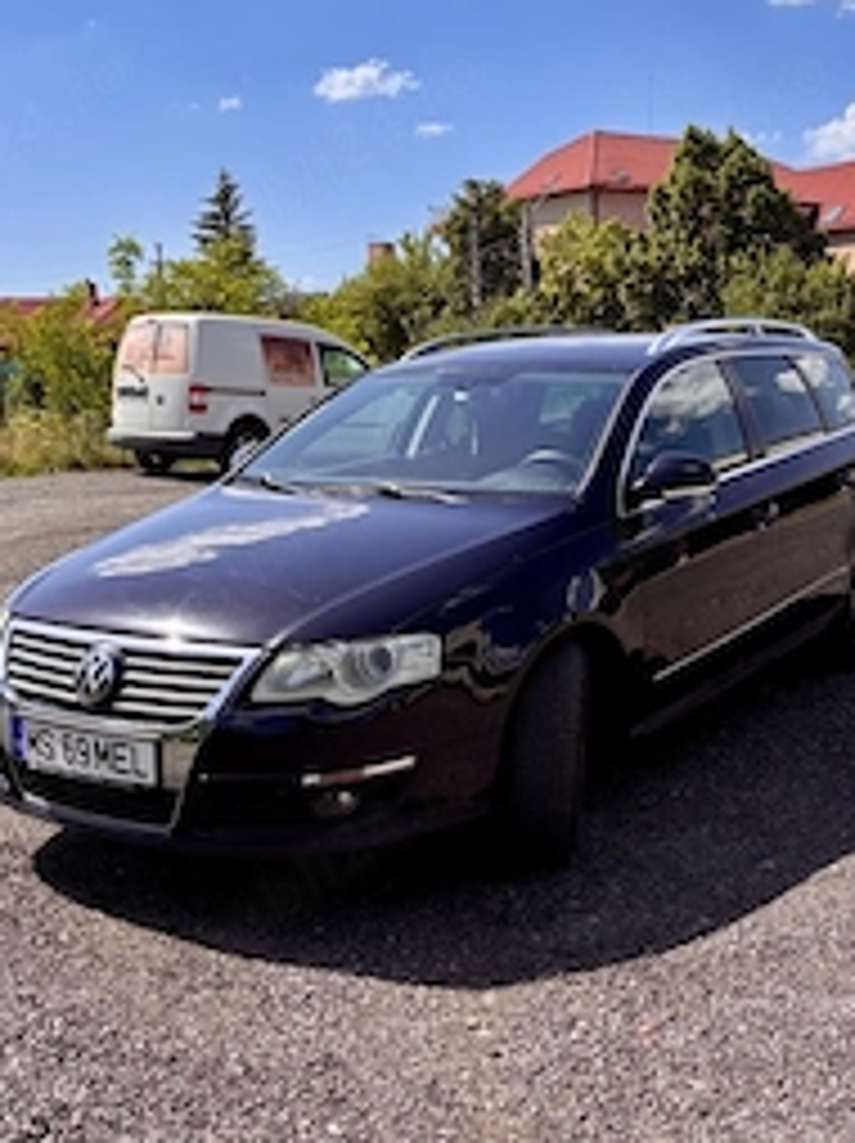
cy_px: 567
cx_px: 423
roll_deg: +2.7
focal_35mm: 41
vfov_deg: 45.8
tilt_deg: -8.3
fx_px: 1353
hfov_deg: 35.1
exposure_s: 1/2778
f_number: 1.6
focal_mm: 5.96
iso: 50
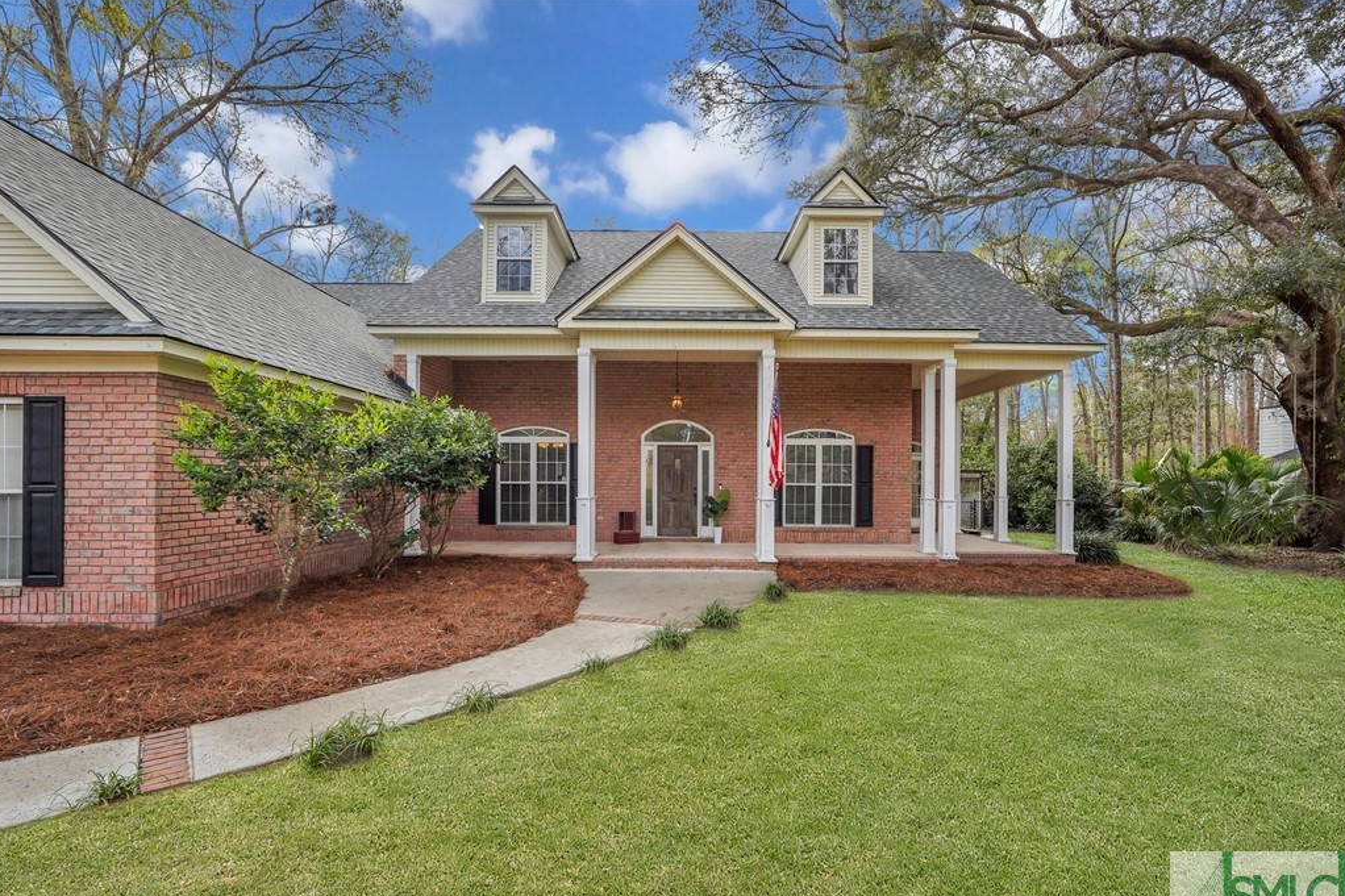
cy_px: 472
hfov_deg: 93.3
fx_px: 635
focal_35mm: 17
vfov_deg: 70.4
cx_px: 684
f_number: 9
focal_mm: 16
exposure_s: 1/125
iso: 400
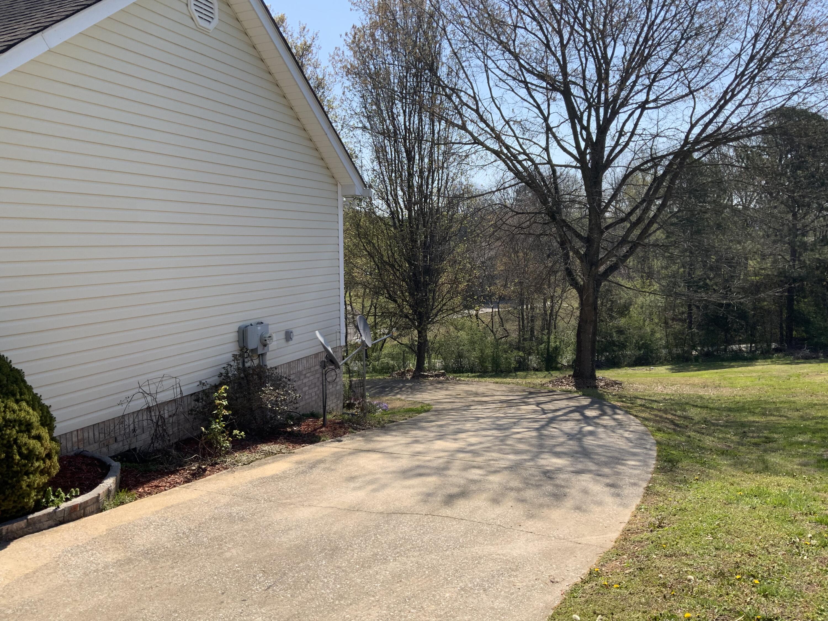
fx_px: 694
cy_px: 310
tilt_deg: -5.7
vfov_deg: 48.2
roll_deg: +0.2
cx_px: 414
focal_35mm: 29
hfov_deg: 61.7
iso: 16
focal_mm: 3
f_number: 1.8
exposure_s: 1/1534
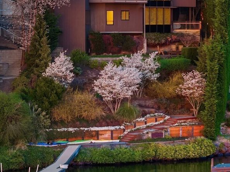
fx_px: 465
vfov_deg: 21.0
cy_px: 86
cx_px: 115
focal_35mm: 70
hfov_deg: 27.8
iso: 110
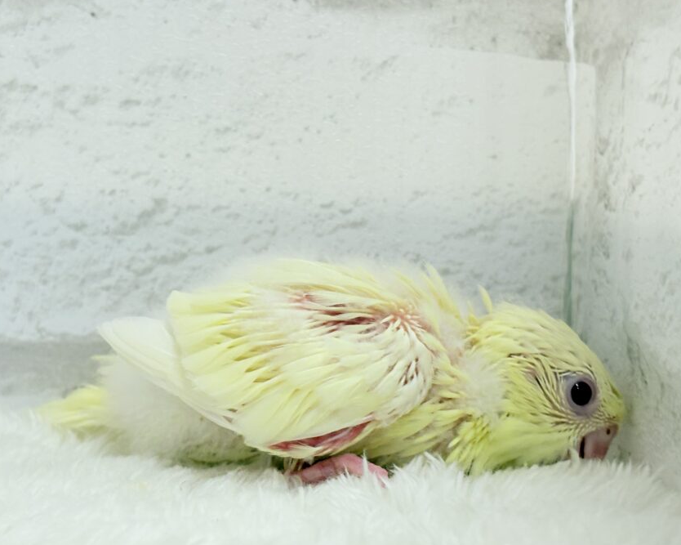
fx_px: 1471
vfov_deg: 20.9
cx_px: 303
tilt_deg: -8.3
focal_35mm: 73
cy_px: 360
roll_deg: +0.3
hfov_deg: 26.0
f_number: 1.6
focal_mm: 5.96
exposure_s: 1/100
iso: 80
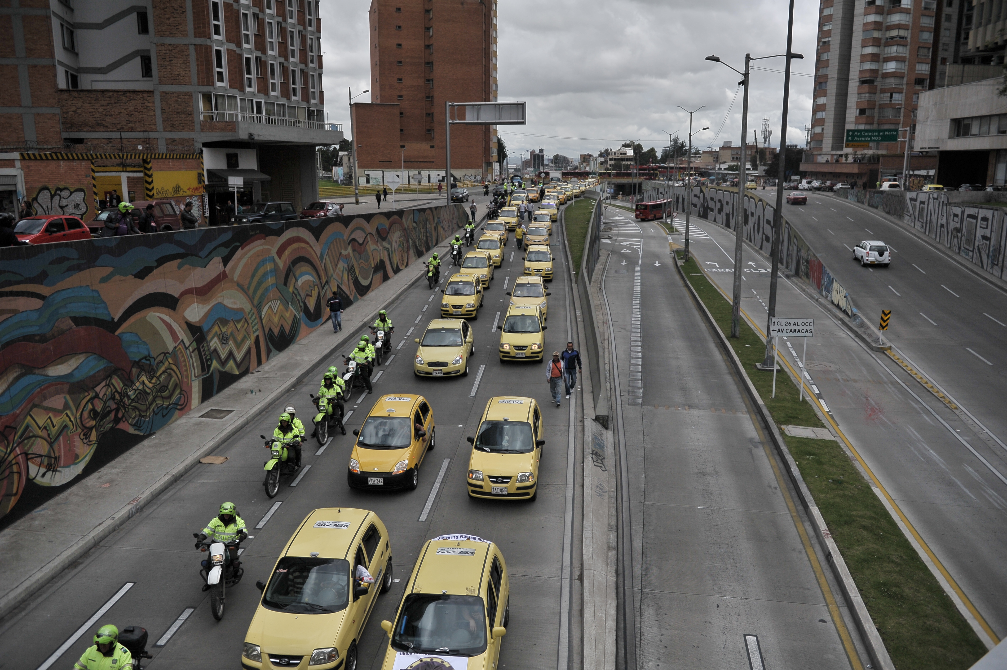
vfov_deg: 44.9
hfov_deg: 63.7
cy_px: 335
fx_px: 811
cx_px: 504
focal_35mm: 29
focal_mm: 29
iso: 320
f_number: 3.2
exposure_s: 1/8000
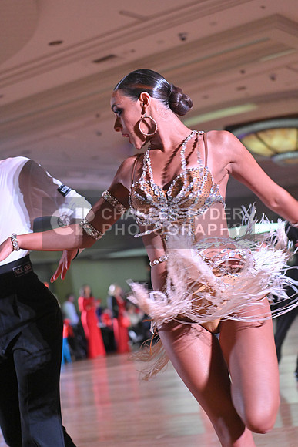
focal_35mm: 70
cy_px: 224
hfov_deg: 19.5
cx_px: 149
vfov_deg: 28.8
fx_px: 869
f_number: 4
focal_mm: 70
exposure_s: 1/400
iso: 5000
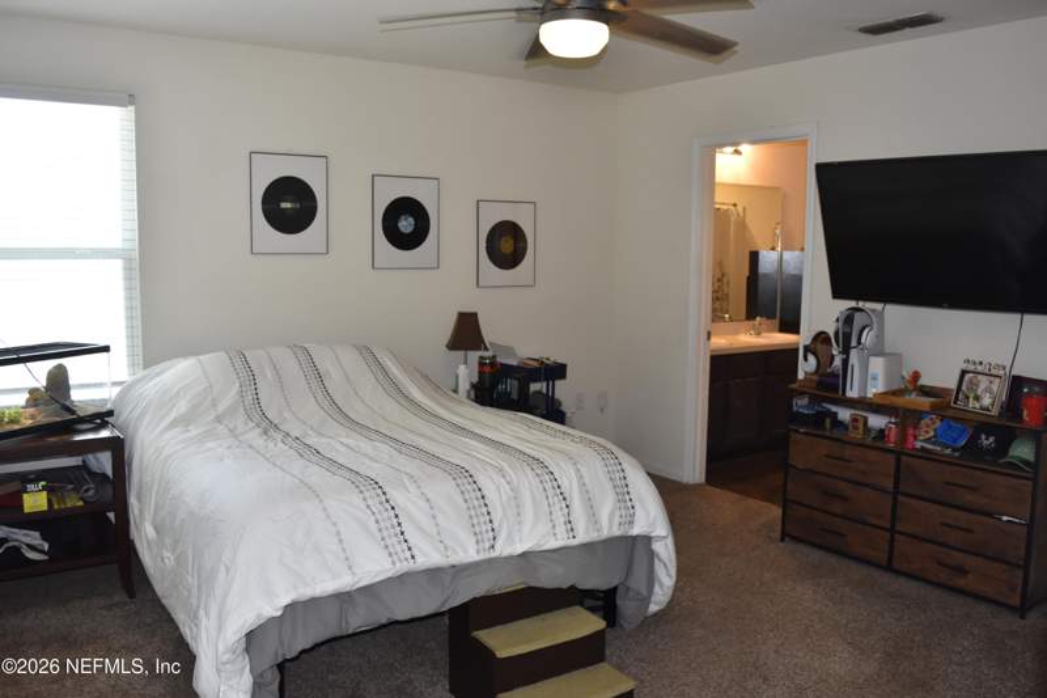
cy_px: 349
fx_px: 872
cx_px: 524
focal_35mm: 30
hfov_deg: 61.9
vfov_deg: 43.6
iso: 800
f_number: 4.8
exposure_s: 1/90
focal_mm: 20
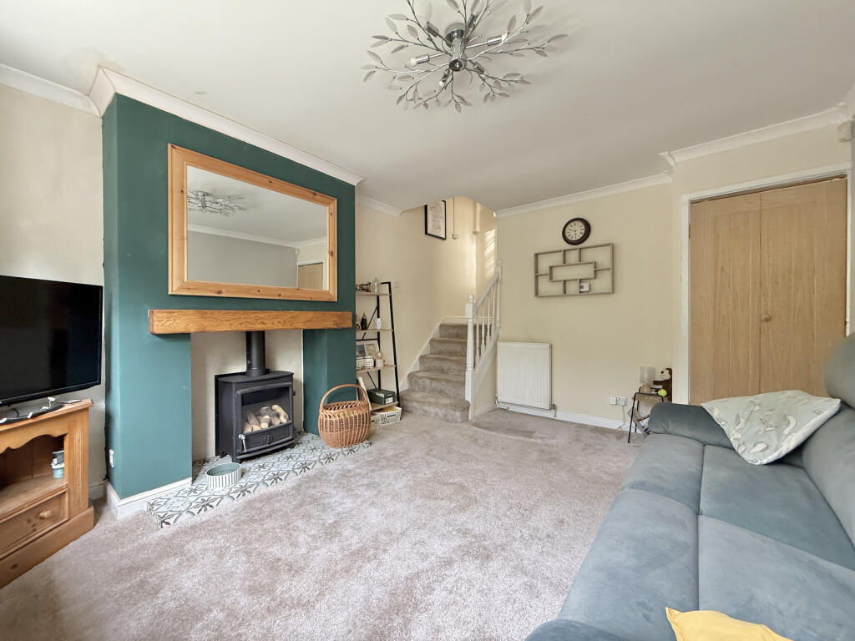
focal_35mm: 14
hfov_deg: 102.1
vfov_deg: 85.7
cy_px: 320
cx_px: 428
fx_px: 346
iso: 320
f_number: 2.2
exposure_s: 1/88
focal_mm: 2.22
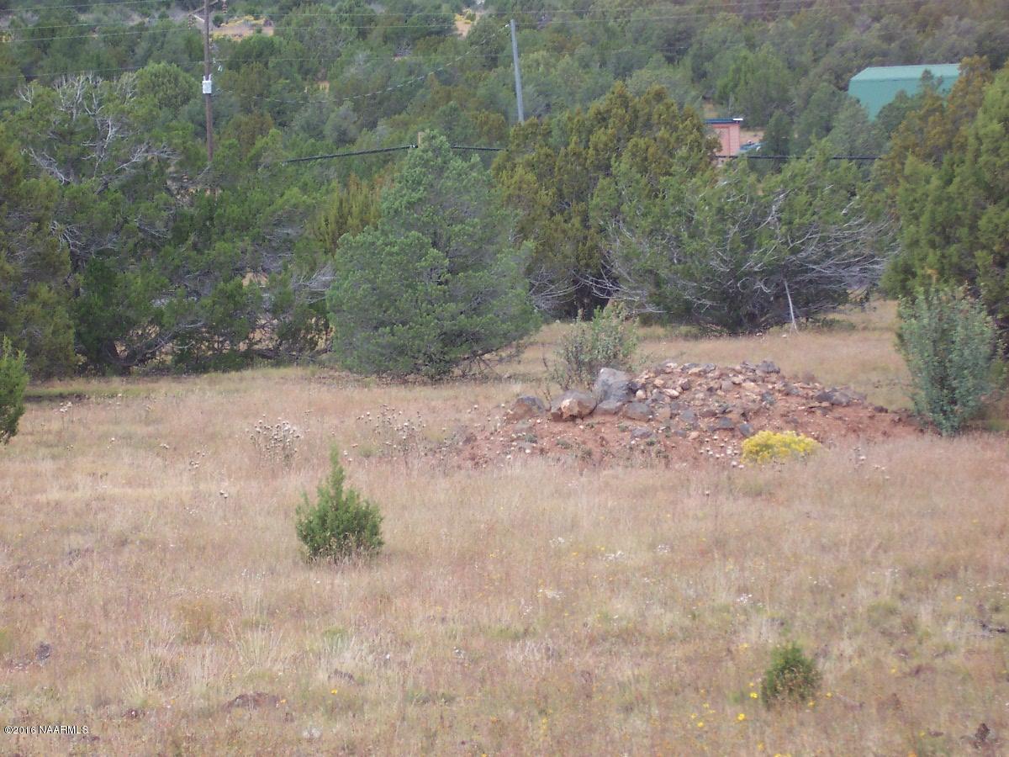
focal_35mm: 144
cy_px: 378
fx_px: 4197
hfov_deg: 13.7
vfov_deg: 10.3
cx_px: 504
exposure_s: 1/125
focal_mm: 22.4
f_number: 4.9
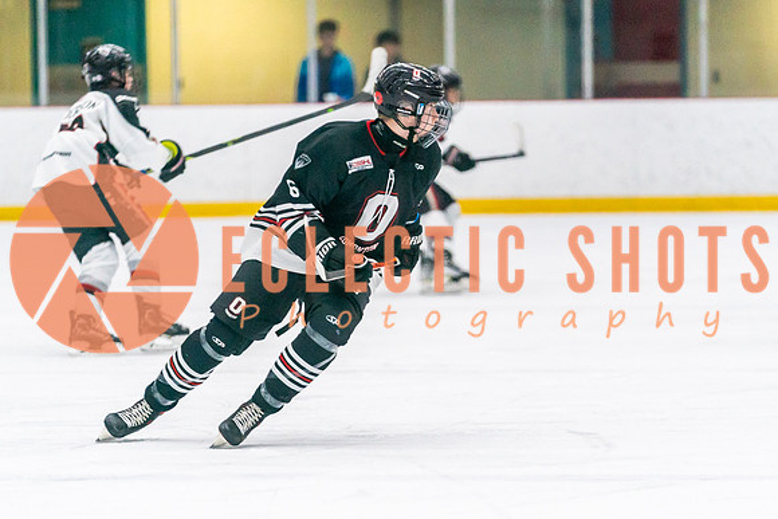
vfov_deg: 4.4
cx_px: 391
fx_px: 6825
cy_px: 345
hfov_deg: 6.5
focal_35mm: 316
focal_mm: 200
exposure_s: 1/1250
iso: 3200
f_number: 2.8
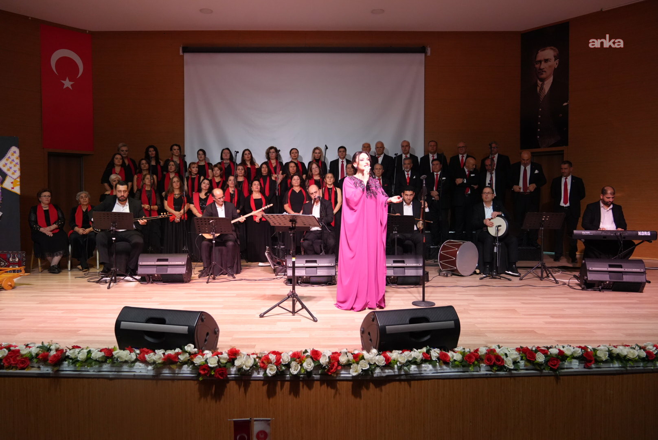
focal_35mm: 26
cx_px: 329
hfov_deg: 69.4
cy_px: 220
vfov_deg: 49.6
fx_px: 476
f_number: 4
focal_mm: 26
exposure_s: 1/160
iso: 5000
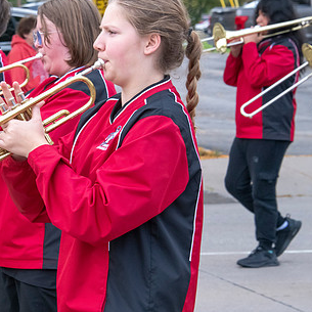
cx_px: 64
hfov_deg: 10.3
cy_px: 159
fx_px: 1734
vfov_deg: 10.3
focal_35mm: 170
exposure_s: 1/200
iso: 3200
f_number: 11
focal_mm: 105
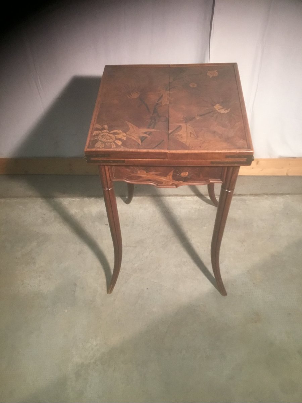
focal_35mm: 31
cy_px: 202
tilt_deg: -48.0
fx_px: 361
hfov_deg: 45.4
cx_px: 151
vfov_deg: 58.4
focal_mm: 3.3
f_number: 2.4
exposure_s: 1/33
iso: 160
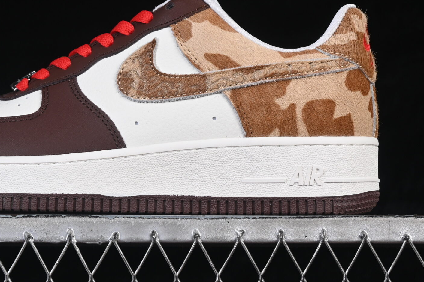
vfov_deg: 10.1
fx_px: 1601
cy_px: 53
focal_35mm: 136
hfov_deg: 15.0
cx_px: 135
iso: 160
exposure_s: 1/80
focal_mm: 50
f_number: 8
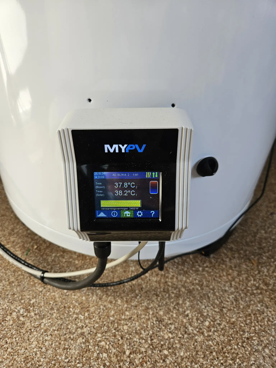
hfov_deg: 58.9
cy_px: 184
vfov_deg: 73.9
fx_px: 245
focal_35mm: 23
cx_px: 138
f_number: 1.8
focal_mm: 5.4
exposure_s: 1/359
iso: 64
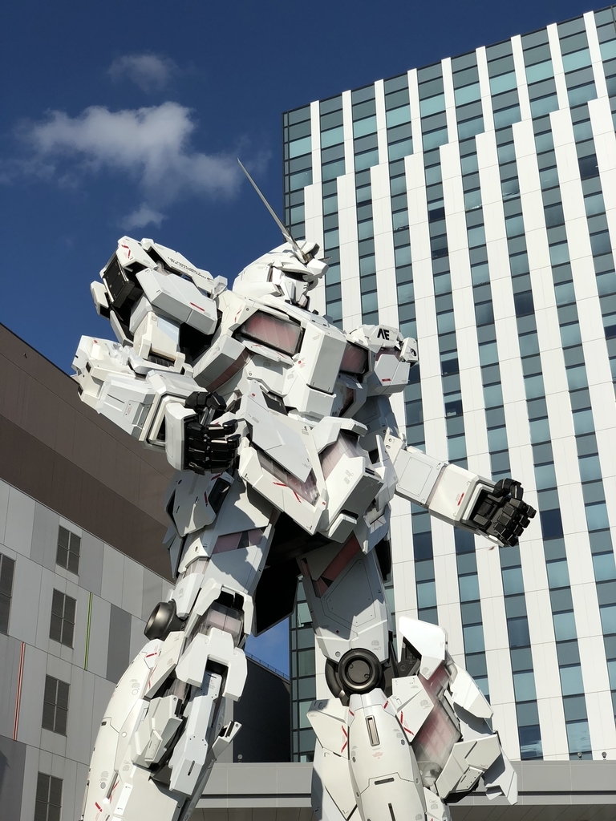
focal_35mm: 52
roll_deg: +1.9
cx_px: 308
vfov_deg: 36.8
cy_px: 410
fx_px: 1234
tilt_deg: +28.3
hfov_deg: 28.0
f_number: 2.4
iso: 16
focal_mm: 6
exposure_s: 1/2857
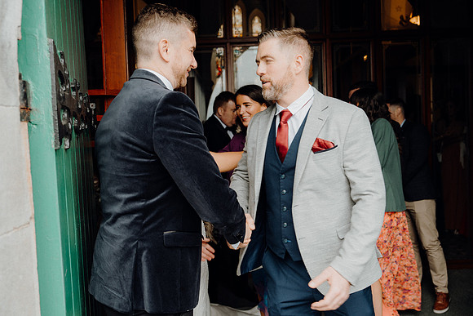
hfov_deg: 57.2
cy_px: 158
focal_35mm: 33
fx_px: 434
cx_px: 236
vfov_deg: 40.0
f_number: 3.5
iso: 250
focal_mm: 33
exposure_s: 1/200
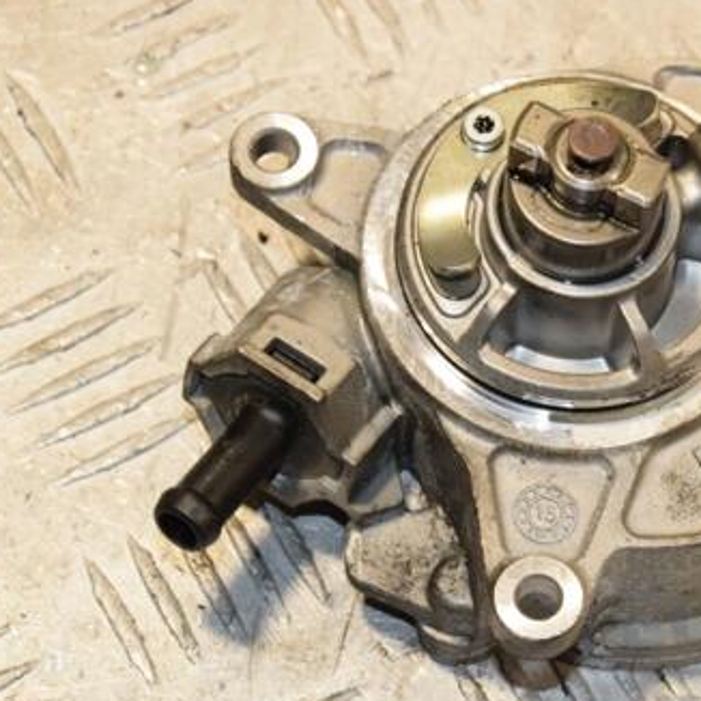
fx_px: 3757
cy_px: 335
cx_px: 583
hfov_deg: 10.6
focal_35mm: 164
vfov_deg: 10.7
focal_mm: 70
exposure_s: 1/200
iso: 800
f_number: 8
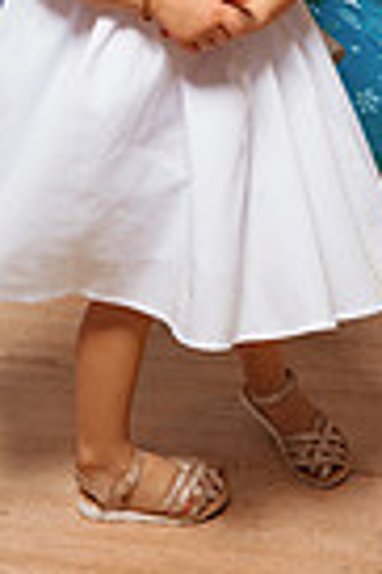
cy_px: -105
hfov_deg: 17.1
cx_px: 88
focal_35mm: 79
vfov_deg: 23.6
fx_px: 1261
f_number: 3.5
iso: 250
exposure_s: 1/800
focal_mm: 24
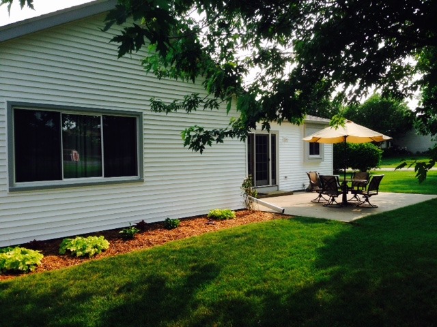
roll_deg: +0.6
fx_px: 417
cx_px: 218
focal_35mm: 33
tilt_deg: -0.2
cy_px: 164
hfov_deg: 55.4
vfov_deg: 42.9
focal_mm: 4.12
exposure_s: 1/874
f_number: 2.4
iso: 50
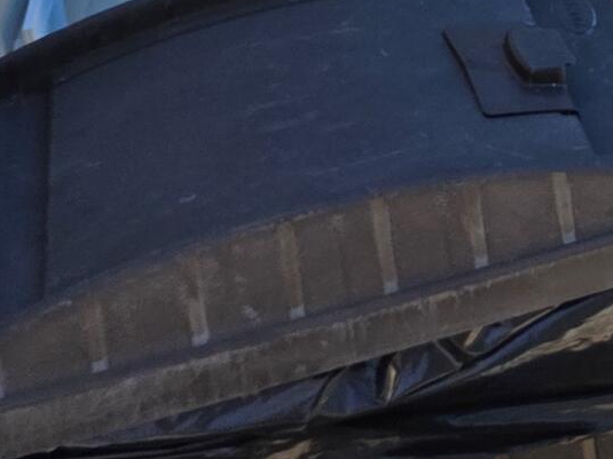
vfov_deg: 10.4
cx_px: 1240
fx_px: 2284
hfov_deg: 13.1
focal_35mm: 129
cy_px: -514
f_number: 1.7
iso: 80
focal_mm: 6.3
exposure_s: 1/3009
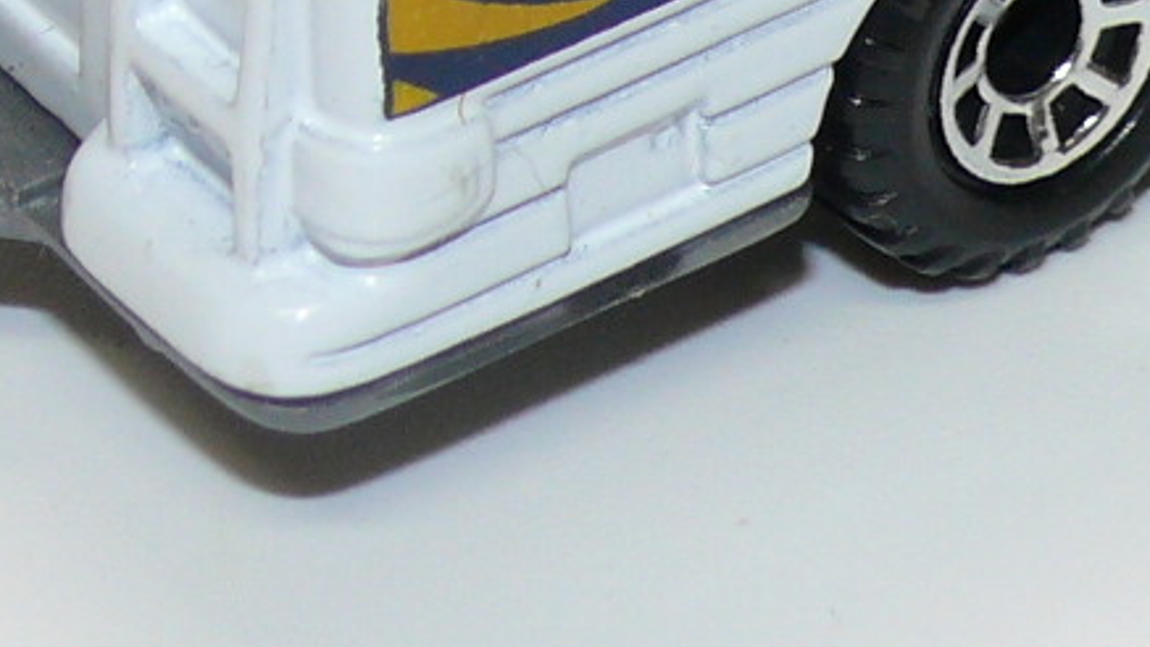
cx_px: 1153
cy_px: -786
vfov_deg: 4.1
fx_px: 8997
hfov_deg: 7.3
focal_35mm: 295
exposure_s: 1/30
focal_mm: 11.1
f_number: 4
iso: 100
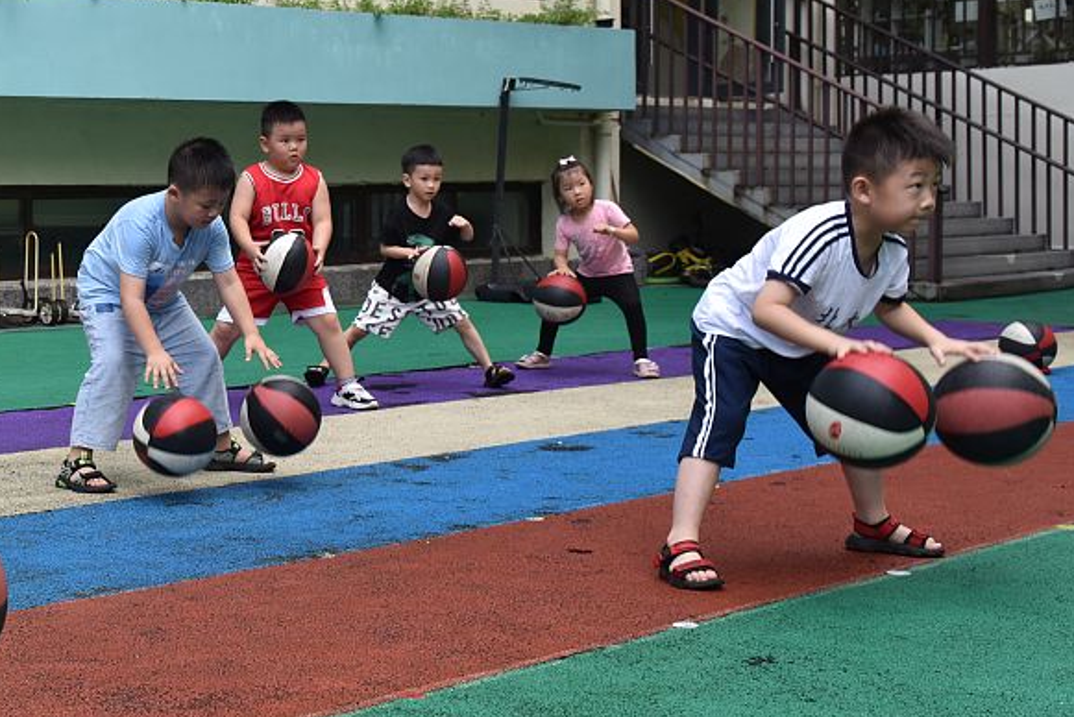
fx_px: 1910
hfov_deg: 29.6
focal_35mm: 64
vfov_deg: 21.2
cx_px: 31
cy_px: 303
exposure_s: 1/250
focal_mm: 31
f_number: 8
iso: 320
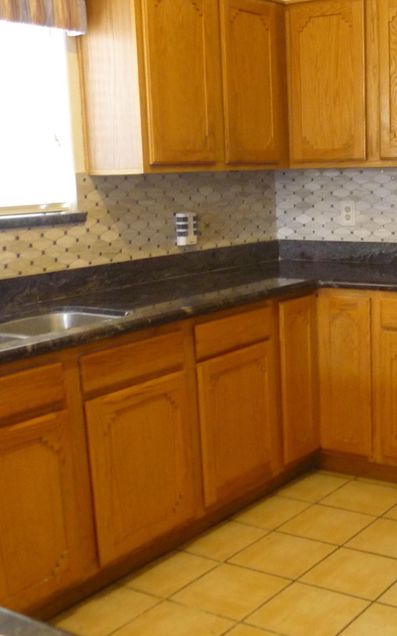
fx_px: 814
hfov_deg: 26.5
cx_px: 353
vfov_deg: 42.7
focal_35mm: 47
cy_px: 318
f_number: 2.8
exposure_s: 1/13
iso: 400
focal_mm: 5.5
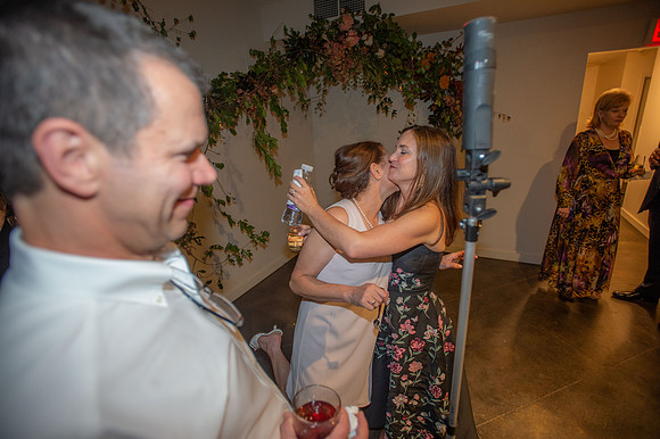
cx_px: 330
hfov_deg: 93.3
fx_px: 311
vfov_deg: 70.4
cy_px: 220
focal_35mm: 17
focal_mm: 17
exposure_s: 1/80
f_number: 2.8
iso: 1600
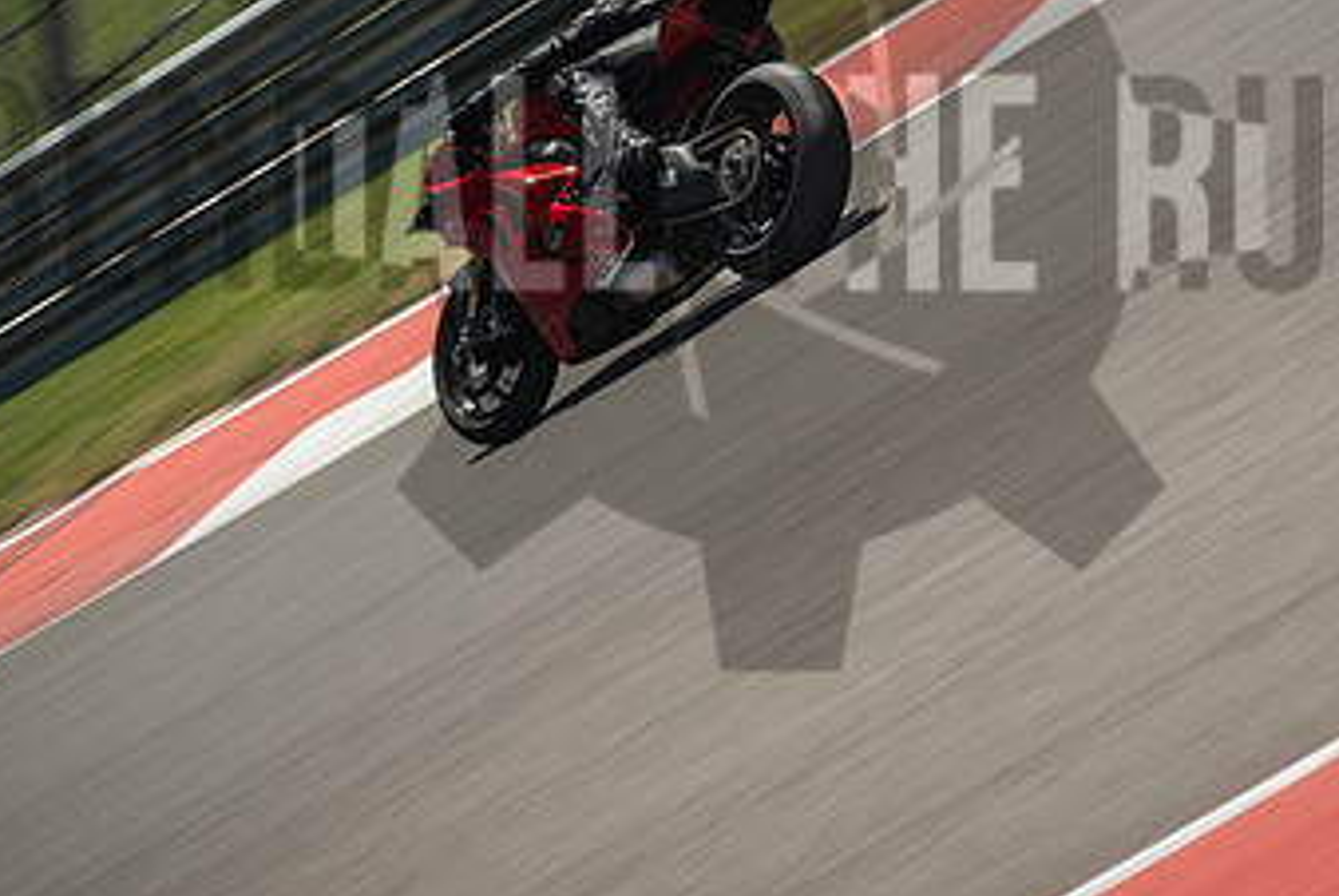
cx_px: 780
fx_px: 12247
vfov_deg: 4.2
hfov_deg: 6.3
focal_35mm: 329
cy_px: 188
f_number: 8
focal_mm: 128.3
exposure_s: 1/200
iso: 125
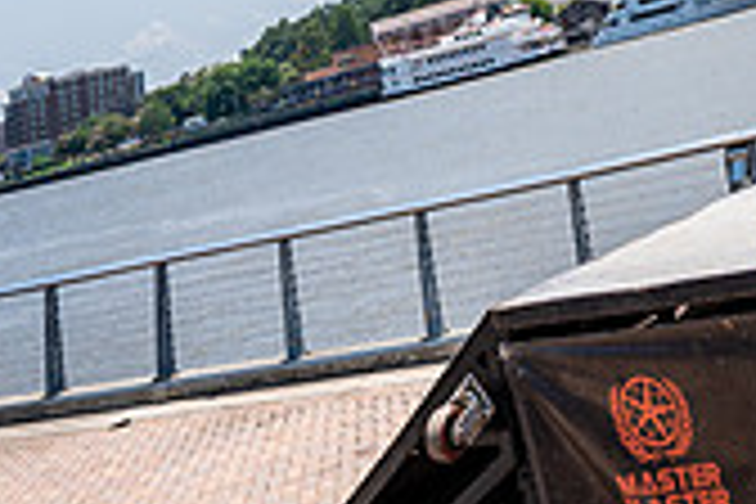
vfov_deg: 15.1
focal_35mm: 65
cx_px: 778
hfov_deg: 28.8
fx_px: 1365
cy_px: -610
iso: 125
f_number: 3.2
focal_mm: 14
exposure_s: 1/2500
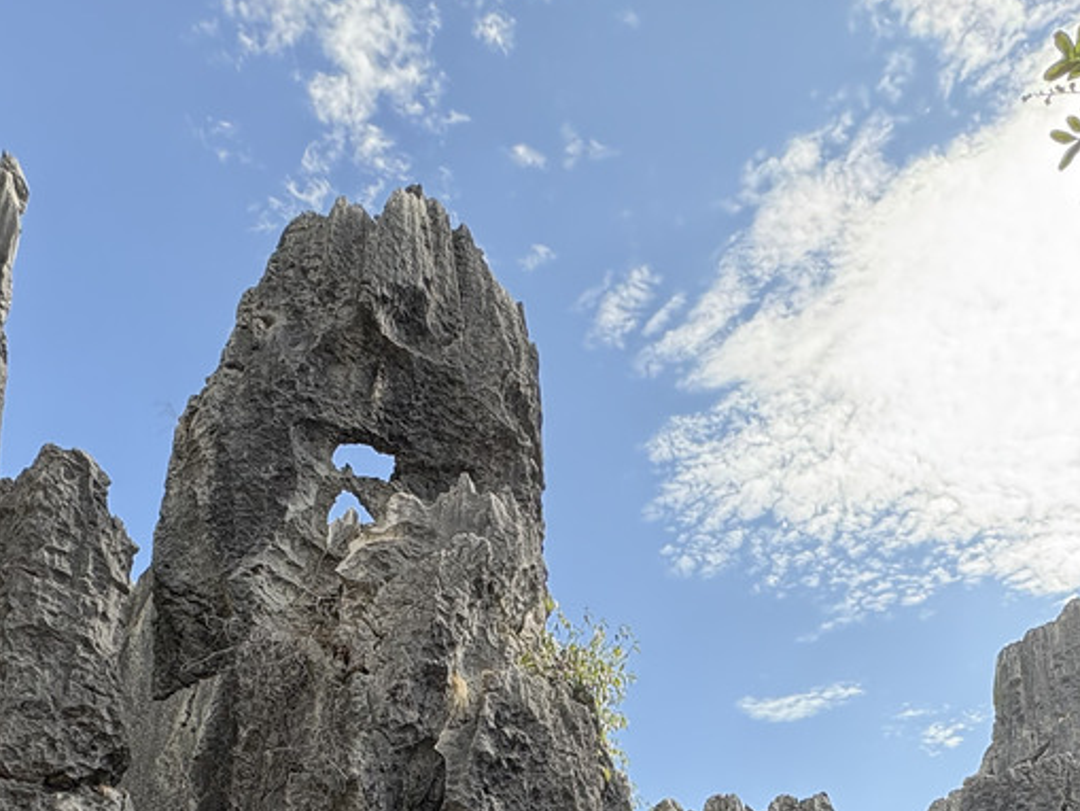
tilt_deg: +15.7
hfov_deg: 55.3
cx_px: 573
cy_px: 926
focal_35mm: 33
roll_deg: +0.3
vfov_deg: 35.6
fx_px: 1030
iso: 64
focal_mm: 2.22
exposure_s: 1/423
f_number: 2.2
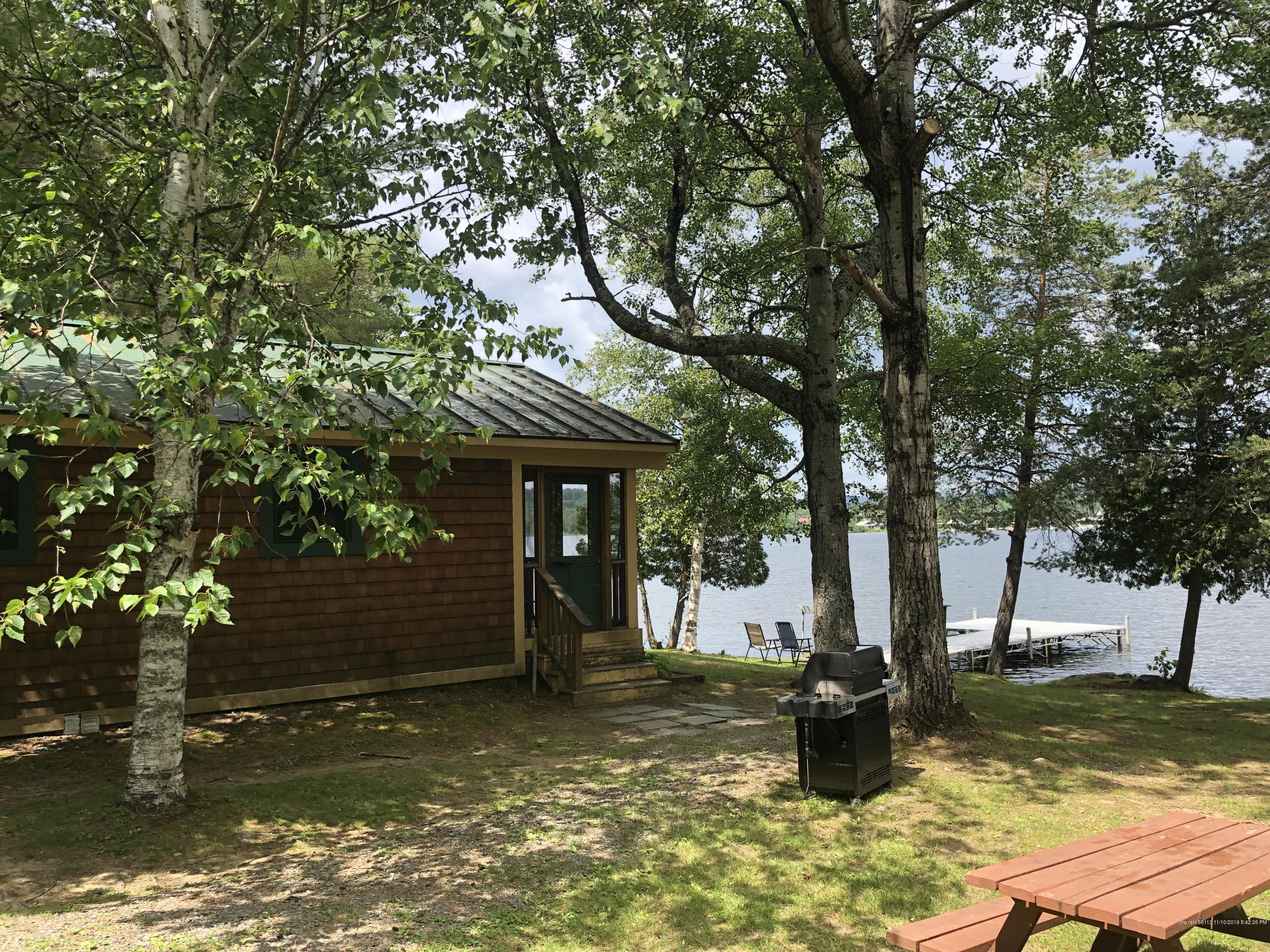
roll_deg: +1.5
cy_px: 476
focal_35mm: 28
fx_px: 1027
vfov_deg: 49.7
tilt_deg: +3.8
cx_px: 635
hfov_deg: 63.4
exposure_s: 1/666
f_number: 1.8
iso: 20
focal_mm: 4
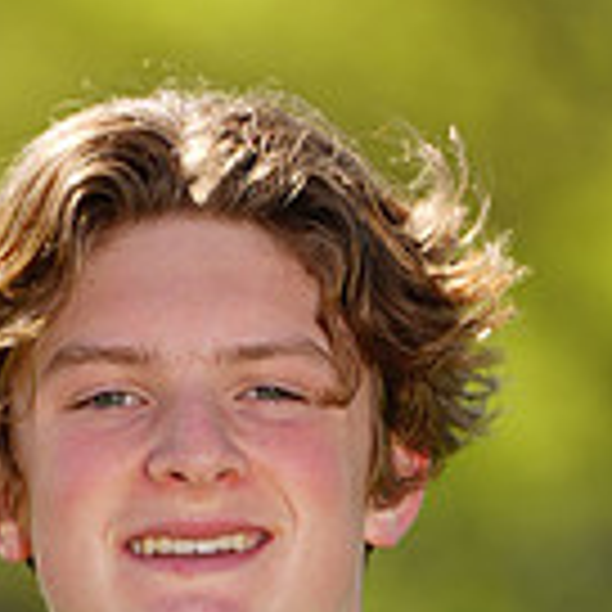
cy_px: 850
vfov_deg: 1.3
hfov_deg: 1.3
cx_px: -7
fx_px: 26863
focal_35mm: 1343
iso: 64
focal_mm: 370
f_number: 6.3
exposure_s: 1/200
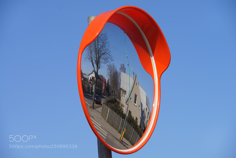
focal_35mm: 130
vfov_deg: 10.6
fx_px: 852
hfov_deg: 15.8
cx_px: 118
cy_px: 79
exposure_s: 1/500
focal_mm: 130
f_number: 6.7
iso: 100
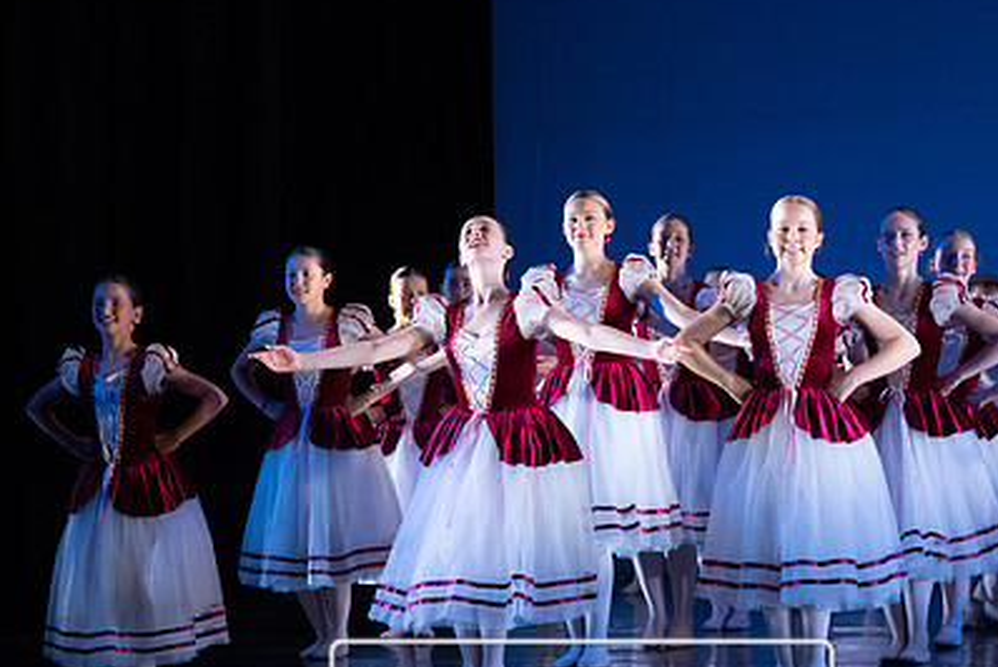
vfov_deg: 13.4
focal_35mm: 102
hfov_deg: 20.0
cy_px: 367
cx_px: 582
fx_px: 2830
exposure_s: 1/250
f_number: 5.6
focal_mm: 70
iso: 4000
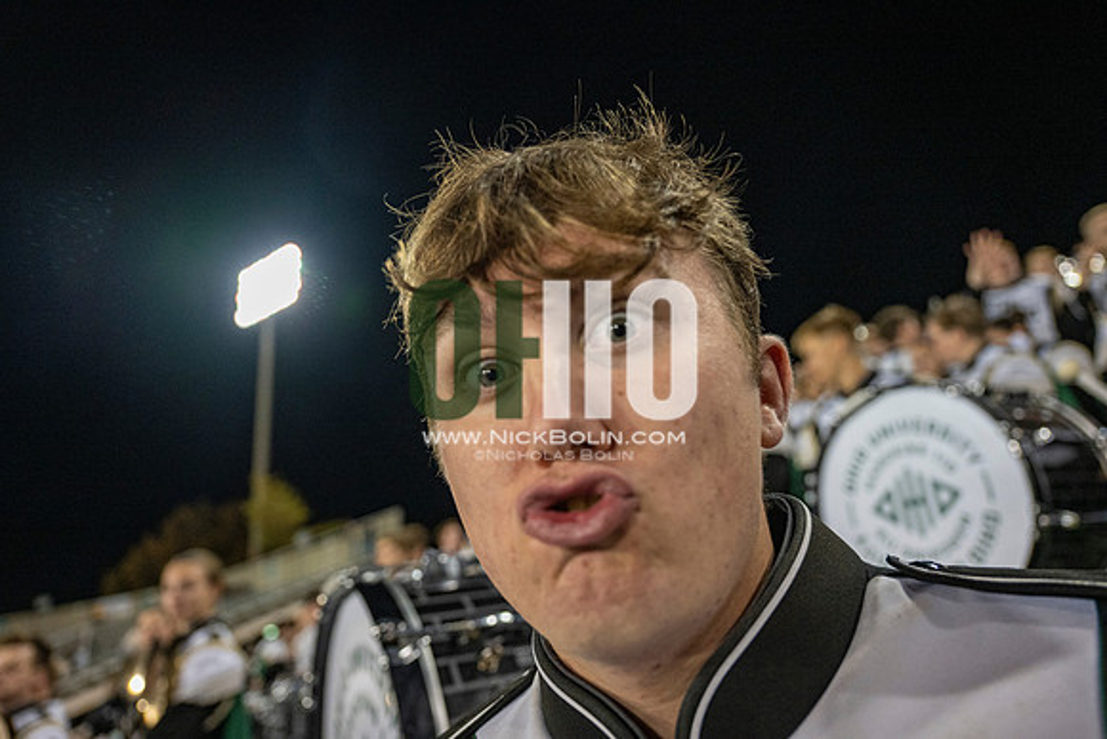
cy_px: 370
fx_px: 769
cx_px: 554
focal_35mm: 25
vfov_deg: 51.3
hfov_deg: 71.5
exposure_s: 1/500
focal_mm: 25
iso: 2000
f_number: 3.2
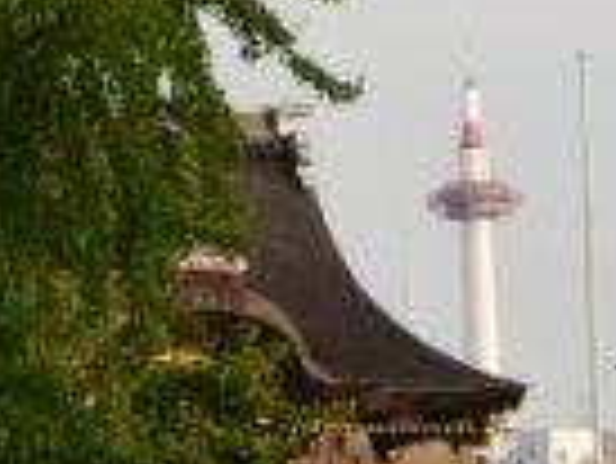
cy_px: 50
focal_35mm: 275
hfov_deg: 7.2
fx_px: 4898
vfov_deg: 5.4
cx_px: 198
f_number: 7.1
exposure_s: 1/250
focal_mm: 42
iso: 160
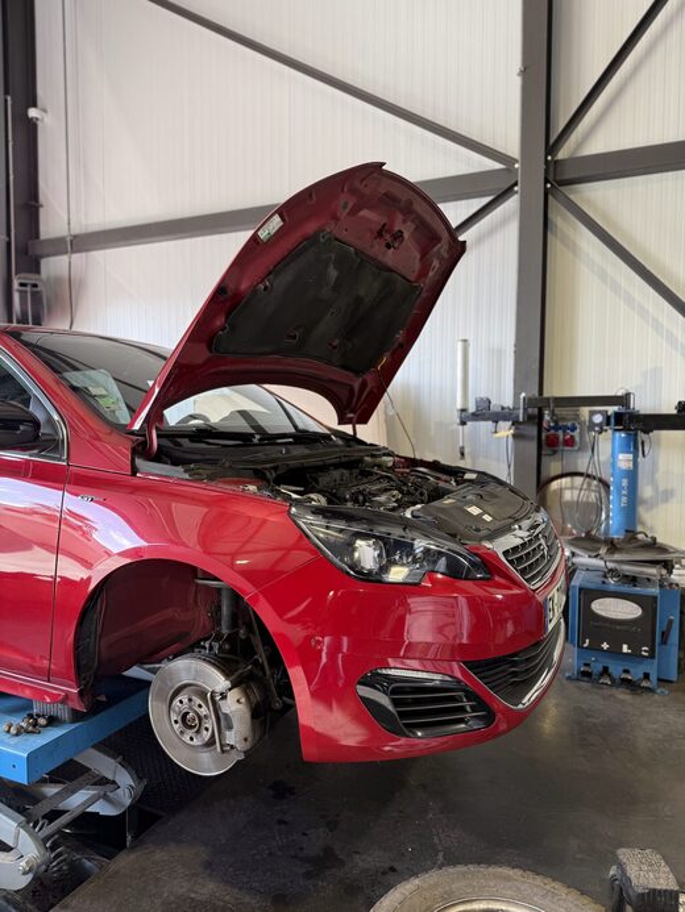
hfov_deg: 56.8
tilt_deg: -2.7
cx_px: 342
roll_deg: -0.2
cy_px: 456
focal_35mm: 24
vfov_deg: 71.6
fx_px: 633
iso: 80
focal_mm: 6.76
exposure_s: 1/121
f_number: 1.78
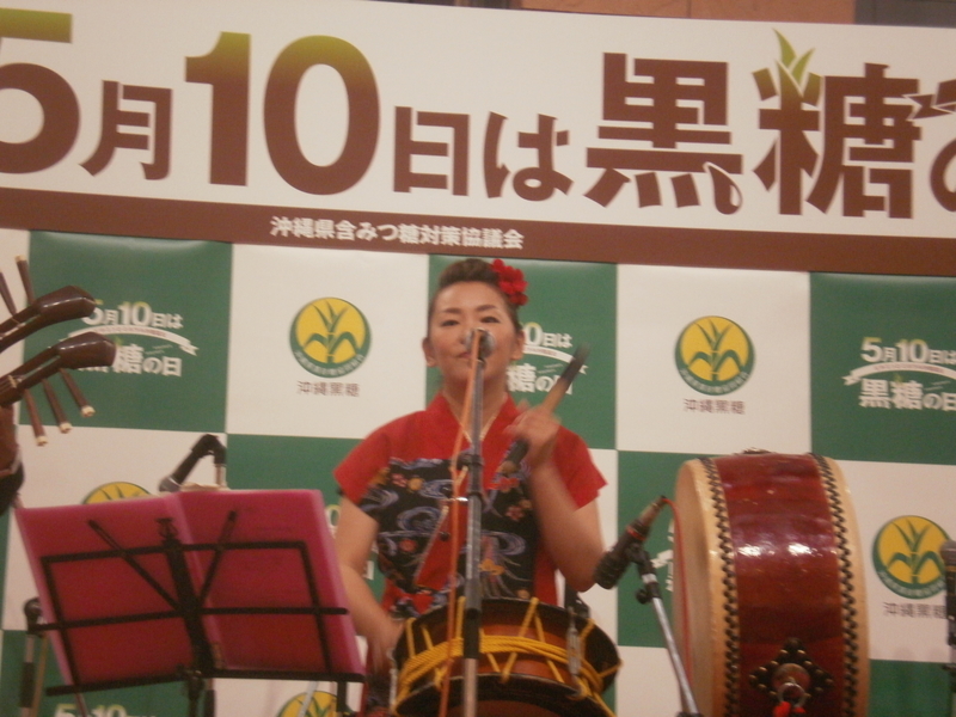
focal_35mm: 90
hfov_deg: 21.8
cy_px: 358
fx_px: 2486
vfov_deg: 16.4
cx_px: 478
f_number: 5.5
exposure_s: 1/40
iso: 400
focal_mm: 15.91
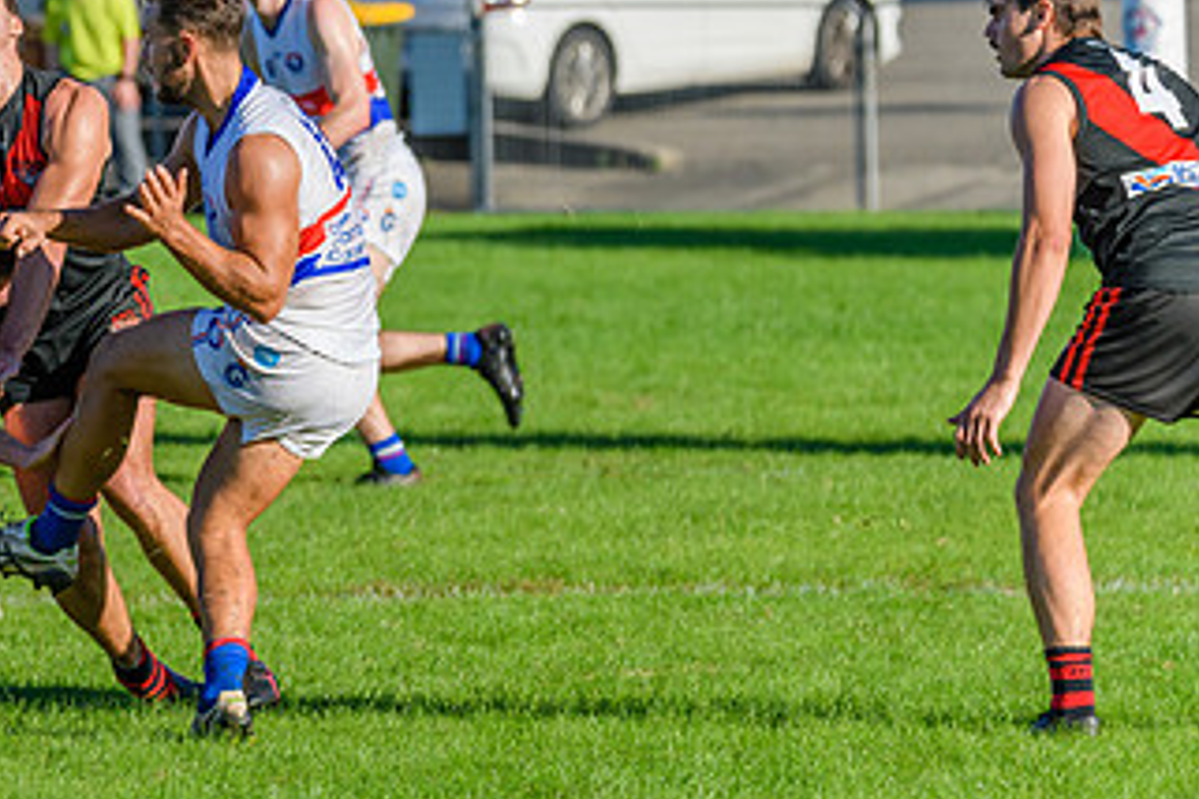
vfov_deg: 2.9
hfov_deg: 4.4
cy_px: 360
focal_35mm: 468
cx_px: 85
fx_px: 15586
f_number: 8
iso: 800
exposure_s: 1/2000
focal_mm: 250
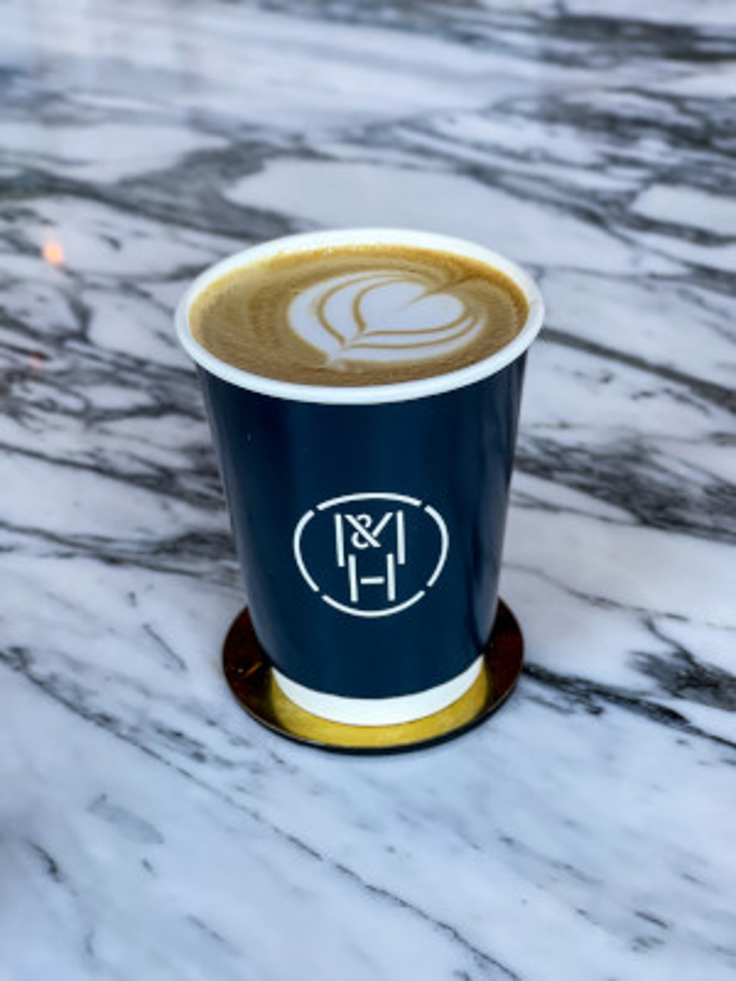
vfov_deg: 30.3
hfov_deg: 22.9
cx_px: 368
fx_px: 1814
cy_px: 490
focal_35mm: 64
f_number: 2.2
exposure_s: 1/100
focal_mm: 7.5
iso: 125
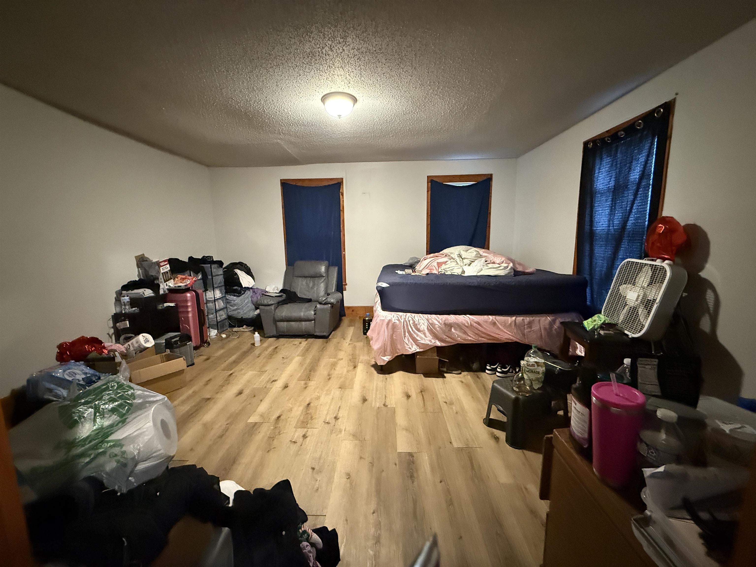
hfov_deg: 102.1
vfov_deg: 85.7
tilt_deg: -7.7
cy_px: 284
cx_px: 378
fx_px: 306
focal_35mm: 14
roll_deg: +0.2
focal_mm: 2.22
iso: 1250
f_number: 2.2
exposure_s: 1/40
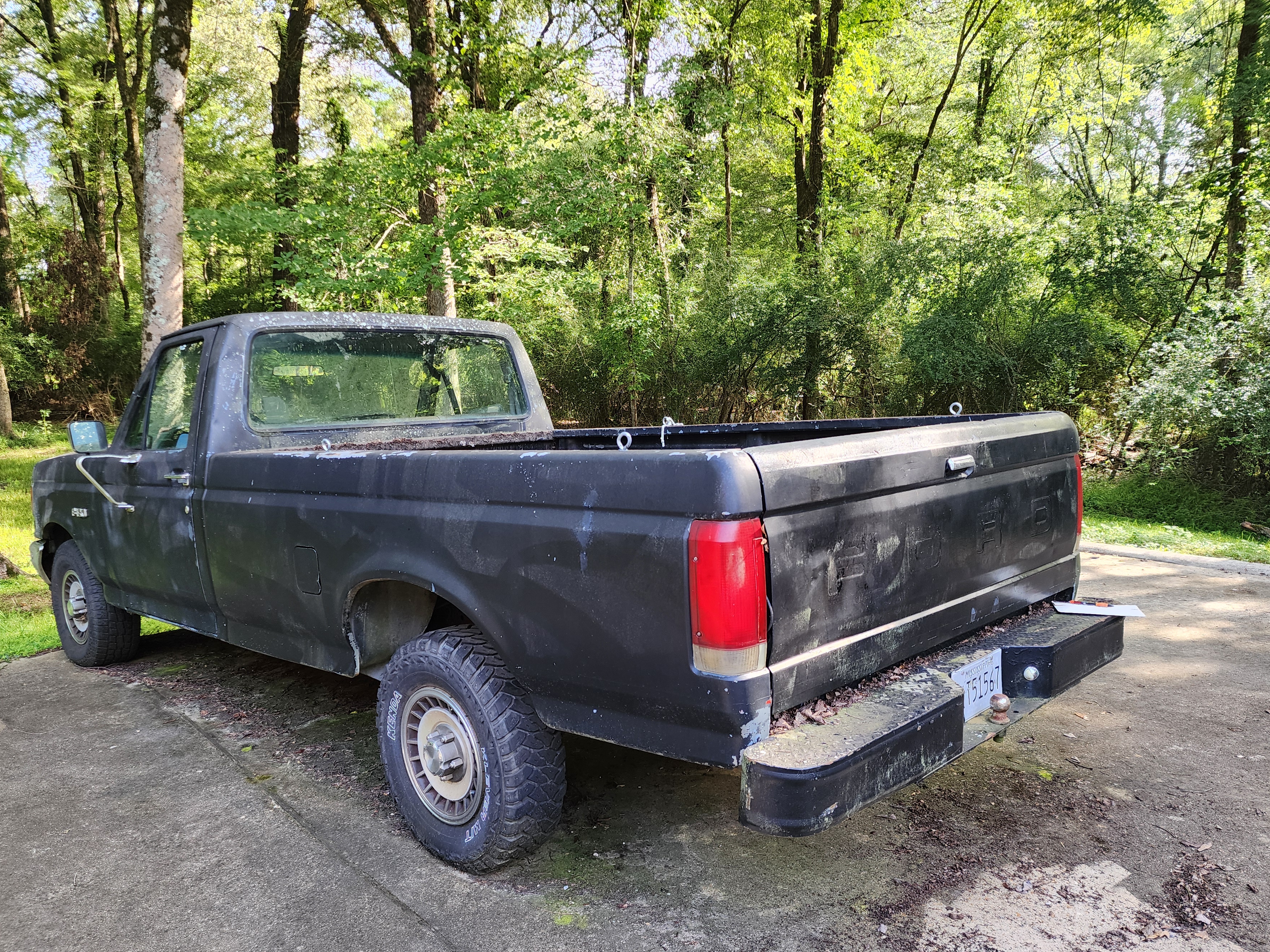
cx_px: 599
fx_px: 954
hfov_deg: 67.2
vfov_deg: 52.9
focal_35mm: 26
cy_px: 531
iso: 100
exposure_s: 1/180
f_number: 1.8
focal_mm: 6.4
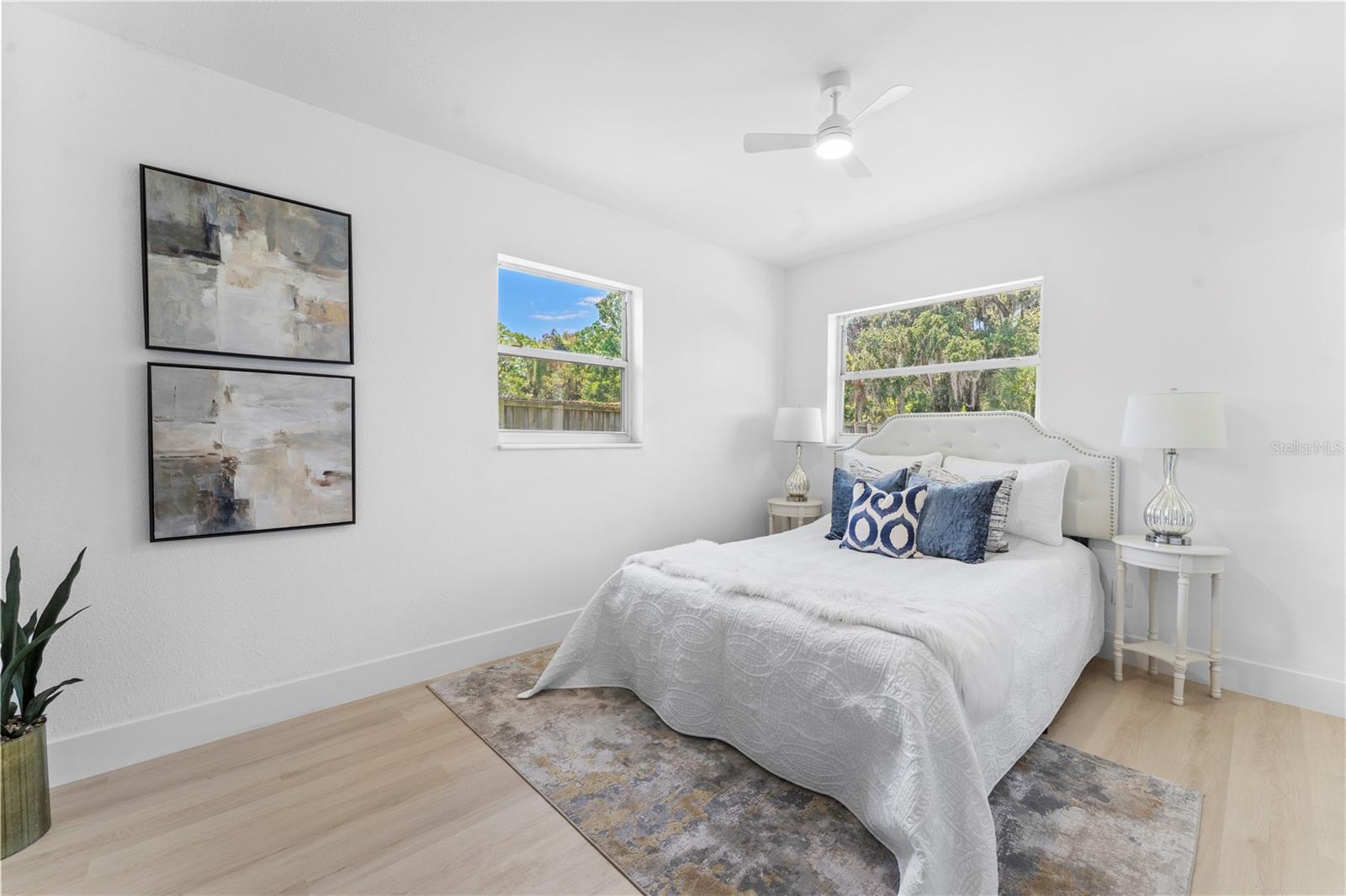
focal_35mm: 14
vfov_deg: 81.2
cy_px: 448
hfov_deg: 104.3
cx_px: 673
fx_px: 523
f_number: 9
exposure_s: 1/4
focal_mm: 14
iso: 250
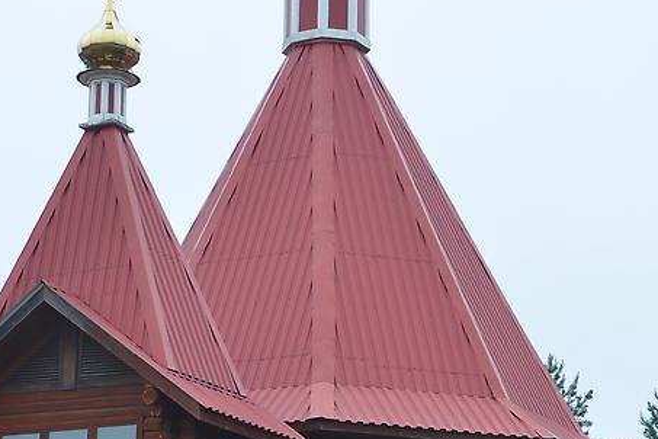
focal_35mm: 127
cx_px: 191
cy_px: 391
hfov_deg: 16.1
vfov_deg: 10.7
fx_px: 2321
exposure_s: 1/160
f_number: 6.3
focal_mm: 32
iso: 200
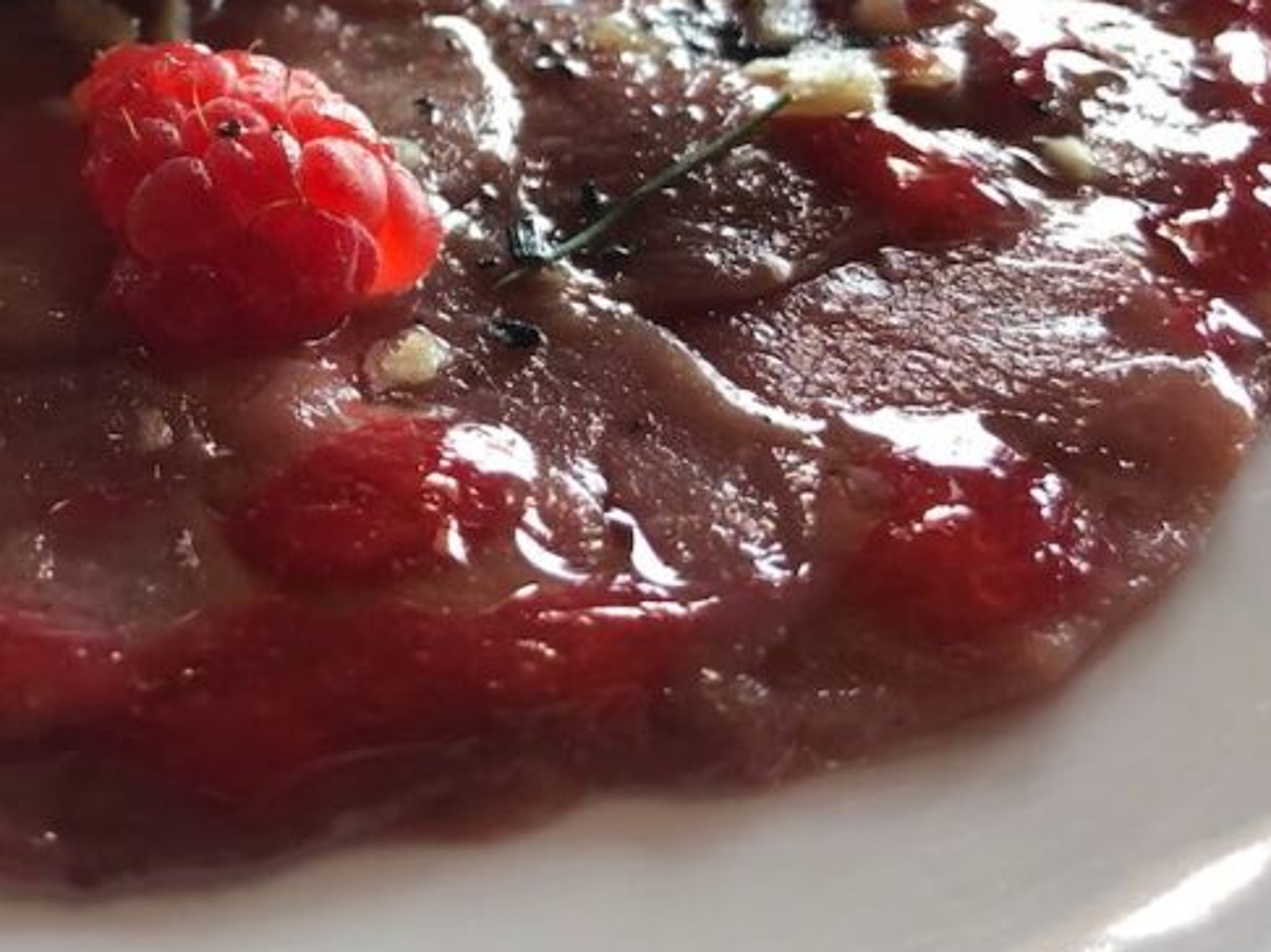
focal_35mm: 59
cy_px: 144
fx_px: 2165
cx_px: 39
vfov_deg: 24.3
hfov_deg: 30.7
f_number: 1.8
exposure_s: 1/17
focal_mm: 3.99
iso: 40
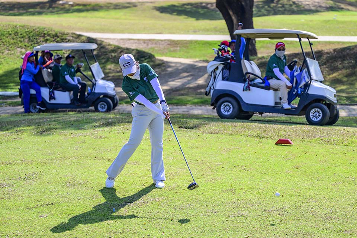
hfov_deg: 28.8
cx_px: 178
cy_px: 119
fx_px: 694
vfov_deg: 19.5
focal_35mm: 70
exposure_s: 1/10000
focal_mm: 70
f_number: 2.8
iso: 560
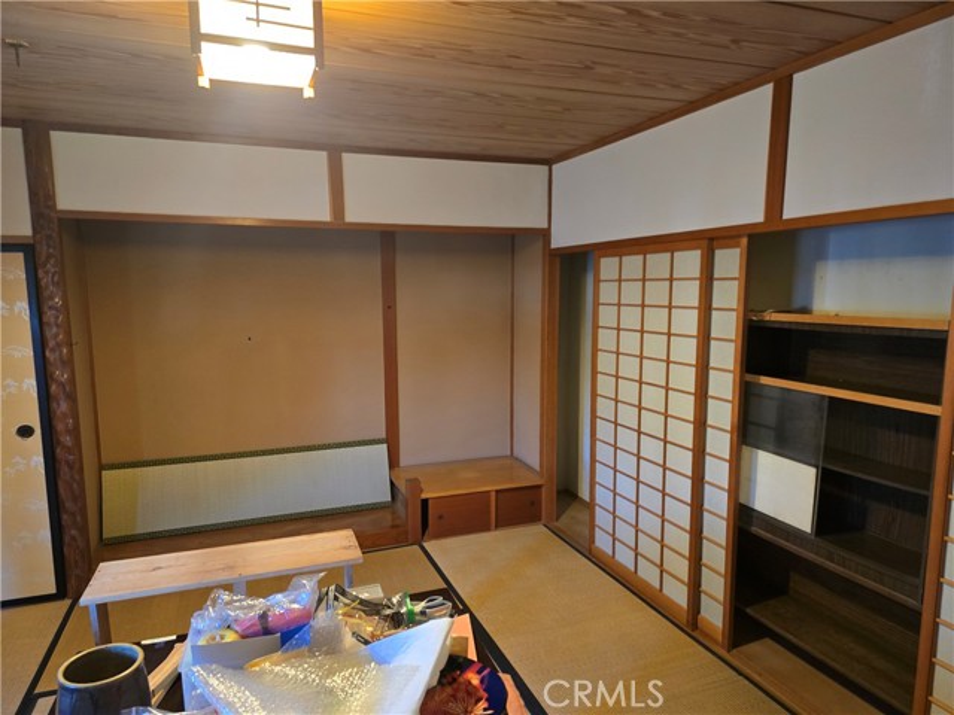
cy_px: 358
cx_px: 477
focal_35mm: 23
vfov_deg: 58.9
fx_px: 634
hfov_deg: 73.9
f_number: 1.7
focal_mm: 6.3
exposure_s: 1/60
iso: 800
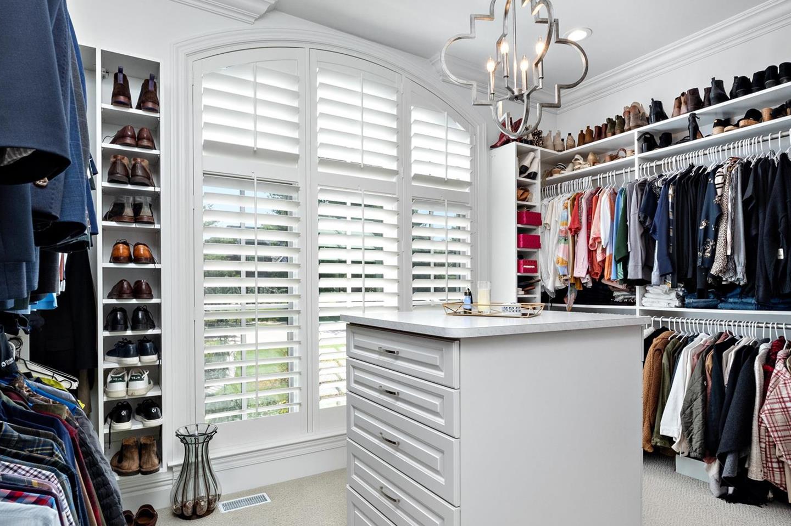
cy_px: 284
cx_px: 391
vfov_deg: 61.8
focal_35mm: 20
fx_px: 439
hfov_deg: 84.0
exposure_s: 1/50
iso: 400
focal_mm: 9
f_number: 8
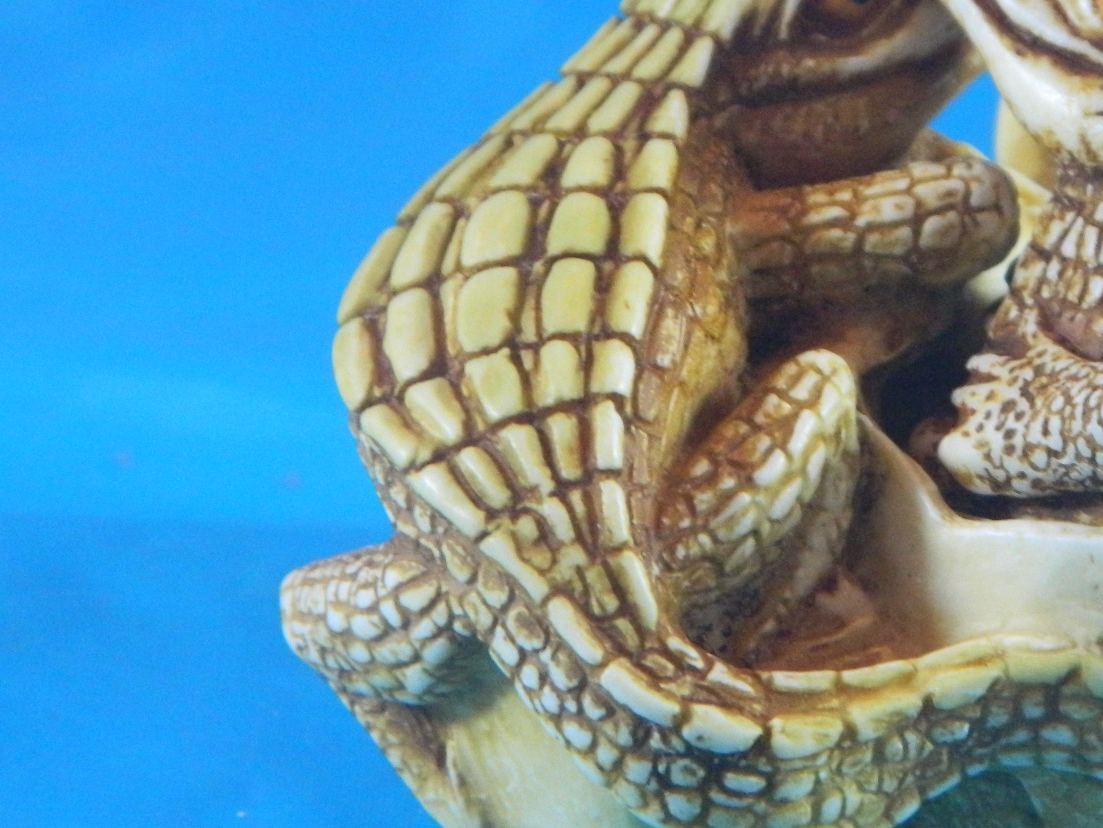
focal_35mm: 158
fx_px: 5035
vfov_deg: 9.4
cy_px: 215
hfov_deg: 12.5
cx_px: 775
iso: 400
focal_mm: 15.1
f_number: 4.2
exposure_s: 1/25
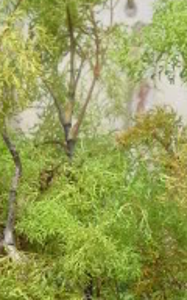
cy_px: 327
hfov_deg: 9.0
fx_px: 1182
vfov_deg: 14.1
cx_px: 65
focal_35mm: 145
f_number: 5.5
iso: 64
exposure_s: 1/218
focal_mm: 6.72
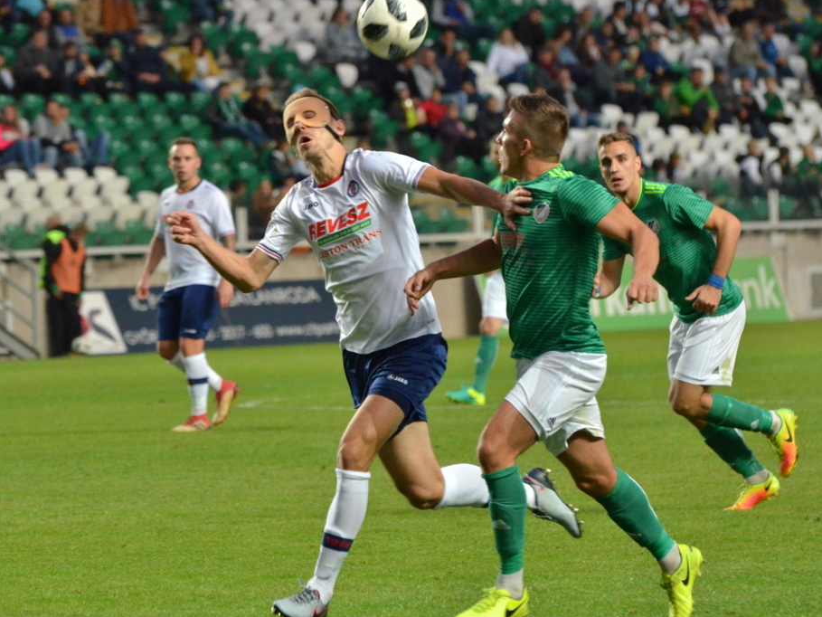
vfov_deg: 4.2
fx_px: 8351
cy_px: 313
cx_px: 339
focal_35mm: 352
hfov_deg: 5.6
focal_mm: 185
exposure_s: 1/500
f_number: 5
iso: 2500
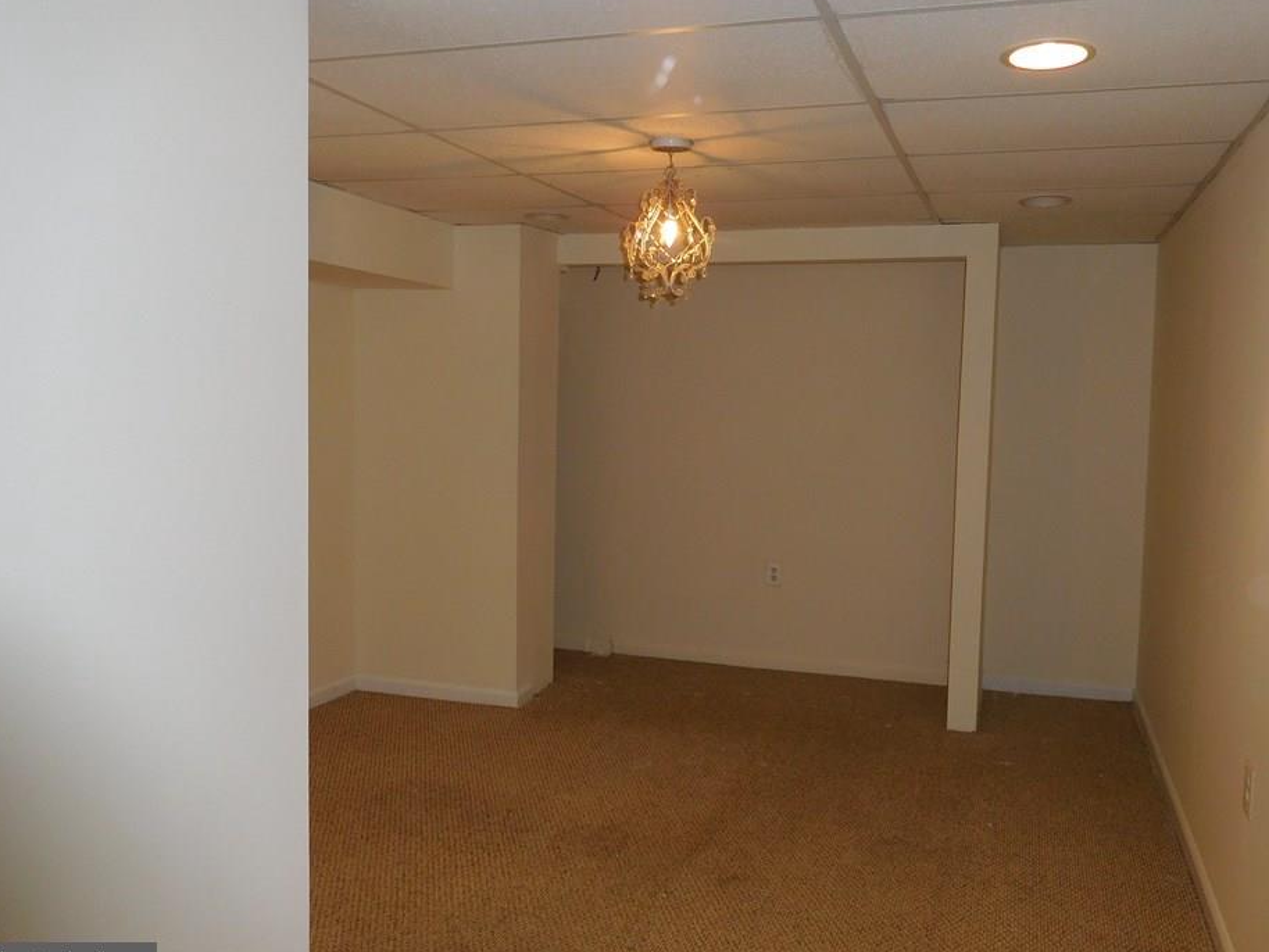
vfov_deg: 49.8
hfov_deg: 63.3
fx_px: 1027
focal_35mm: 28
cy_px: 466
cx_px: 694
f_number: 3.4
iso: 200
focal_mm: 4.5
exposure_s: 1/30
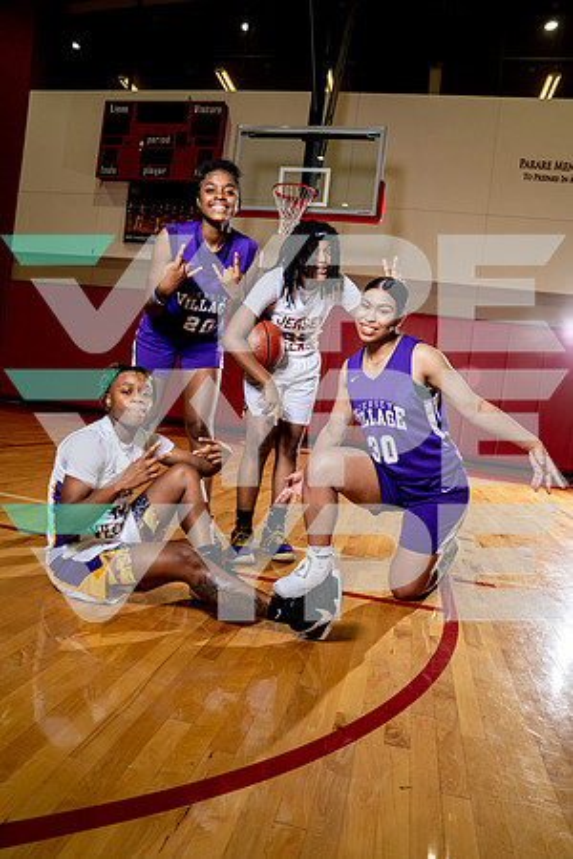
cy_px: 430
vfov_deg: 73.7
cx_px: 286
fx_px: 573
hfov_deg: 53.1
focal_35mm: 24
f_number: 5.6
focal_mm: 24
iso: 500
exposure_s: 1/250
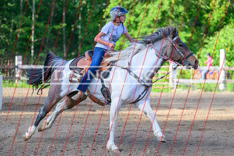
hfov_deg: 15.0
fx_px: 887
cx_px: 118
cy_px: 82
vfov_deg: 10.1
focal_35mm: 136
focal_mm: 110
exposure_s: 1/2500
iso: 640
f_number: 2.8
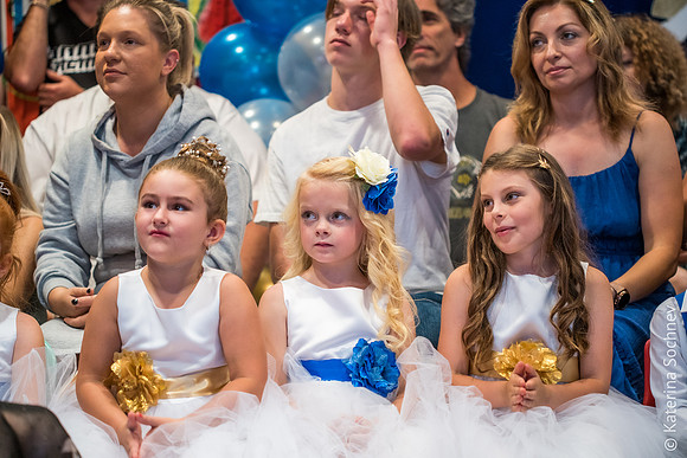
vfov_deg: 13.7
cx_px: 344
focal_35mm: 100
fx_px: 1909
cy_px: 229
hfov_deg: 20.4
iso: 1600
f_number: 2.8
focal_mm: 100
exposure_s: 1/125
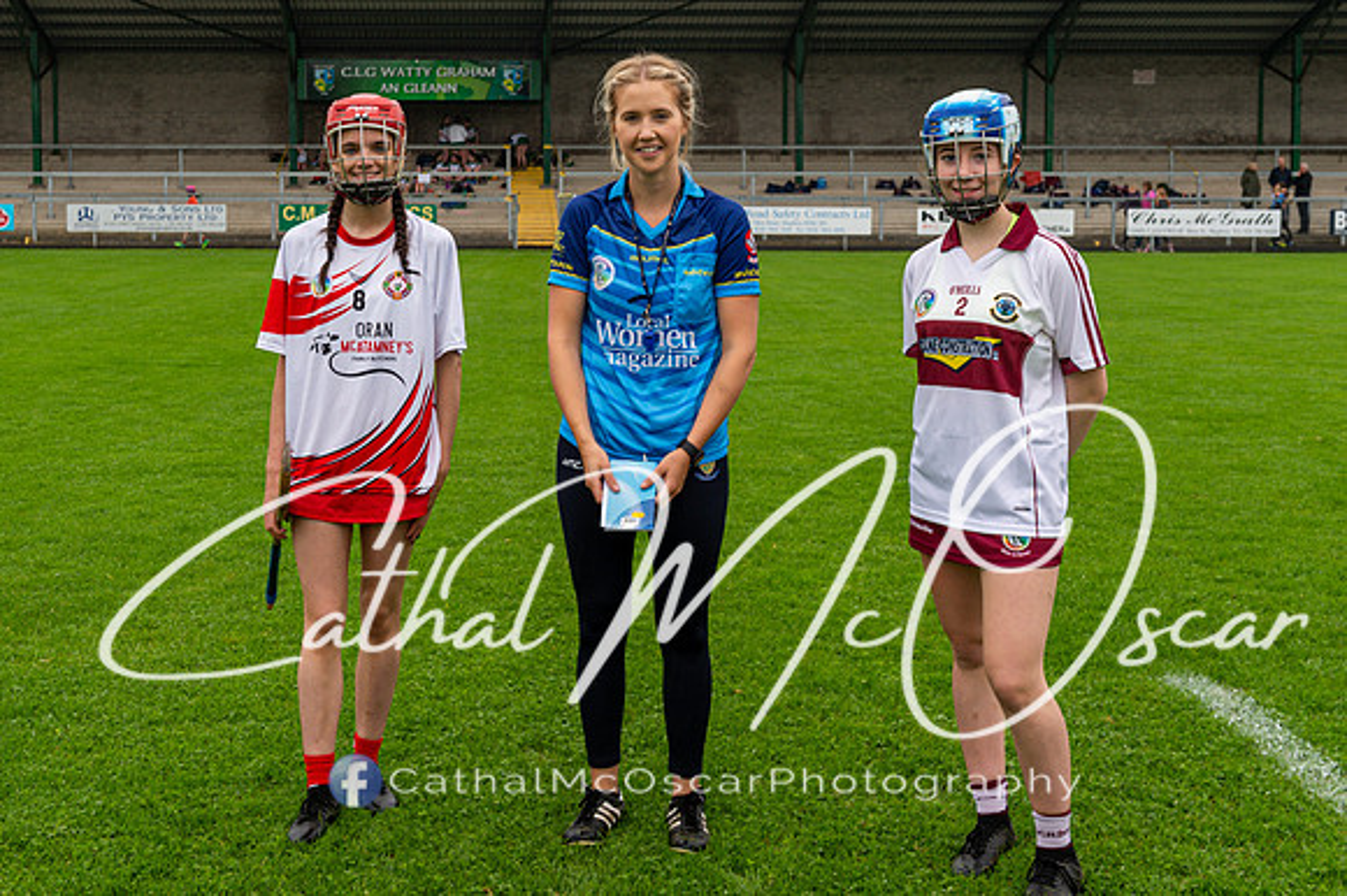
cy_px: 338
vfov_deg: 23.9
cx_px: 568
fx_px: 2115
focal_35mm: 57
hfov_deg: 35.2
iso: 160
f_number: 4.5
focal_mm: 44
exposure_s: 1/100
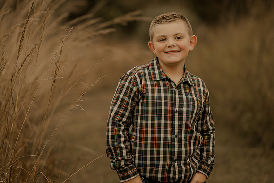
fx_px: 647
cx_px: 137
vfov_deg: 16.1
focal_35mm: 85
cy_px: 92
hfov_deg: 23.9
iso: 200
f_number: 1.6
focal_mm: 85
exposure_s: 1/640
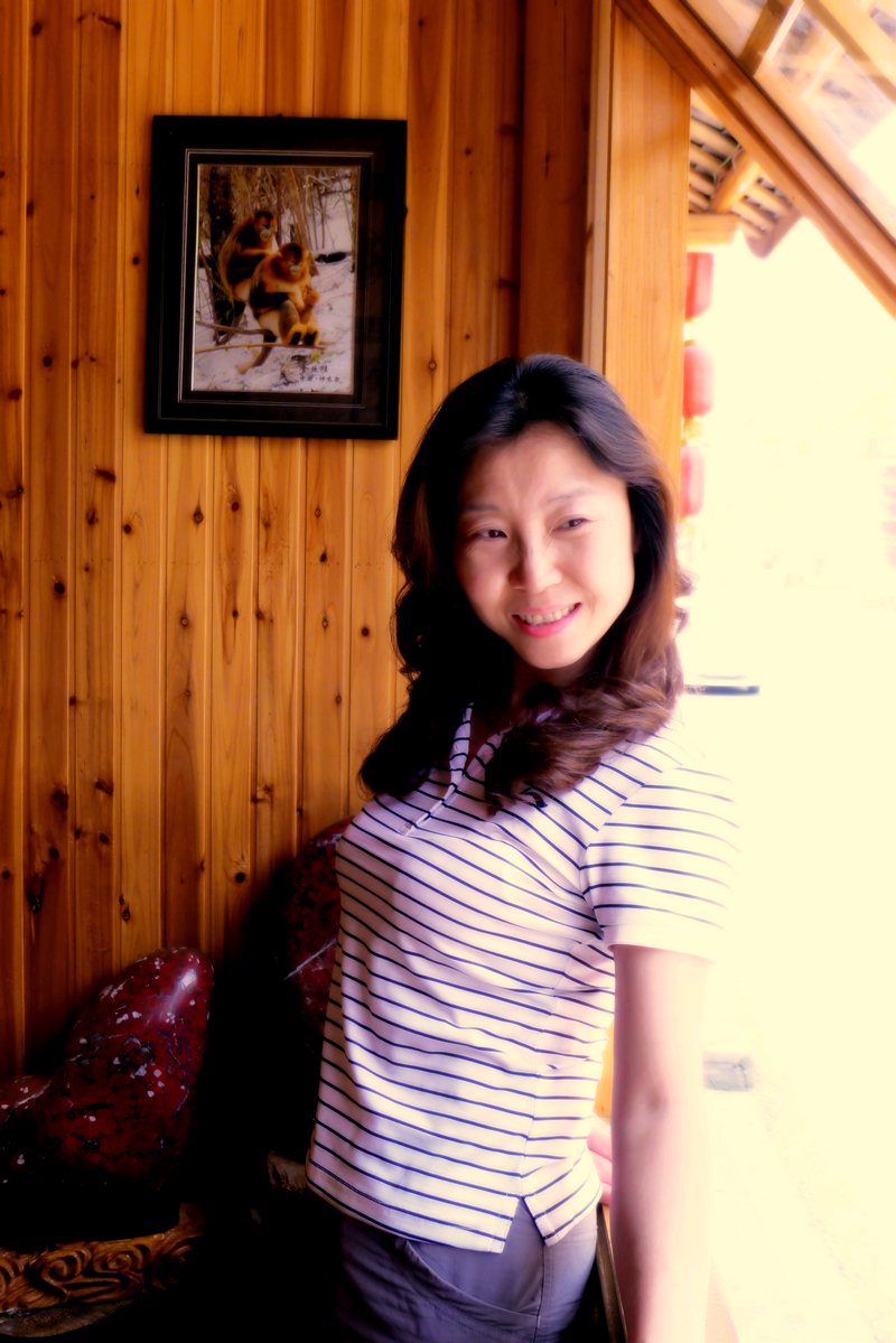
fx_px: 1194
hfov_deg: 41.1
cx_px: 448
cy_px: 672
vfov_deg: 58.7
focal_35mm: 32
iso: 80
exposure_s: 1/125
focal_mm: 6.8
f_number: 2.5
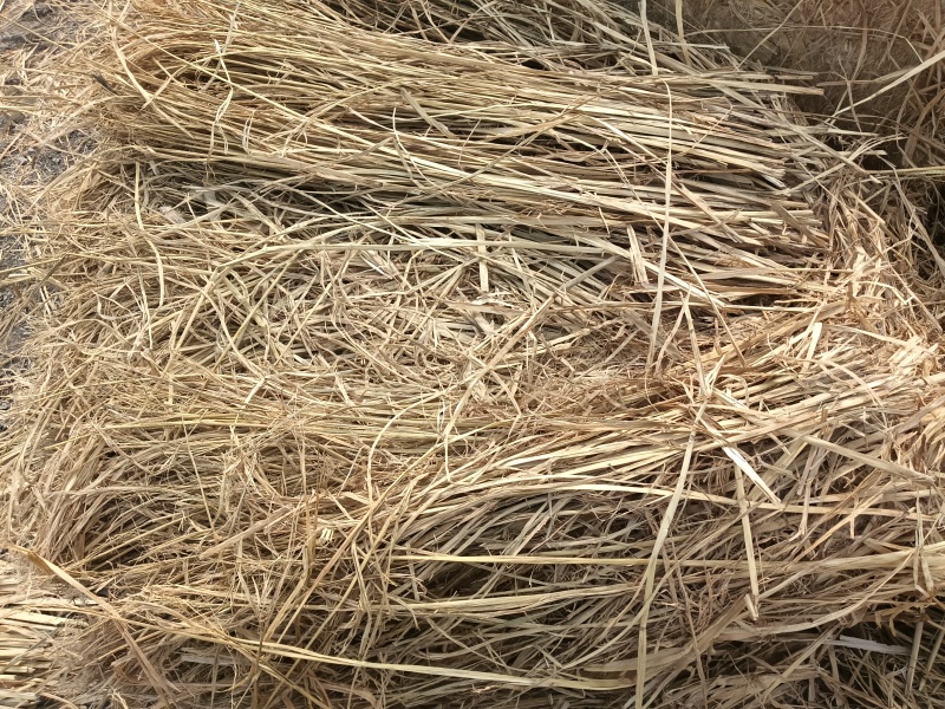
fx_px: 737
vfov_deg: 51.4
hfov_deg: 65.3
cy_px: 354
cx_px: 472
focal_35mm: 27
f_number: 1.8
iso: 64
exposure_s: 1/607
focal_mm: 3.61
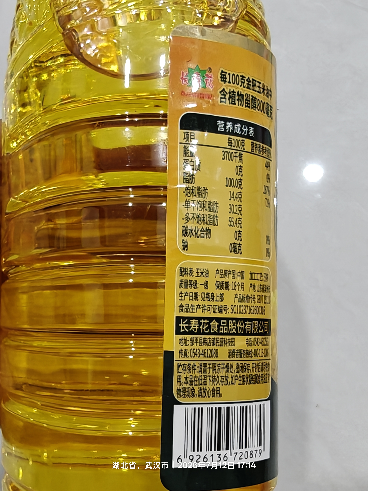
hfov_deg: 30.9
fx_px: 666
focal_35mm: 47
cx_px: 184
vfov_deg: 40.4
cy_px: 246
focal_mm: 2.3
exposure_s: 1/34
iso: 1600
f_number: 2
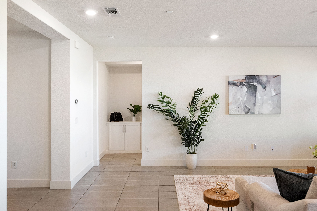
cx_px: 158
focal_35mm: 29
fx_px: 255
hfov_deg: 63.7
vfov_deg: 44.9
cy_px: 106
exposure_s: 1/8
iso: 400
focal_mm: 19.5
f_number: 7.1
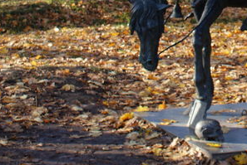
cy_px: -63
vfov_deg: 11.3
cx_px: 284
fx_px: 811
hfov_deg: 16.7
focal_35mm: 118
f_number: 4.5
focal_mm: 26
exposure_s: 1/50
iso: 125
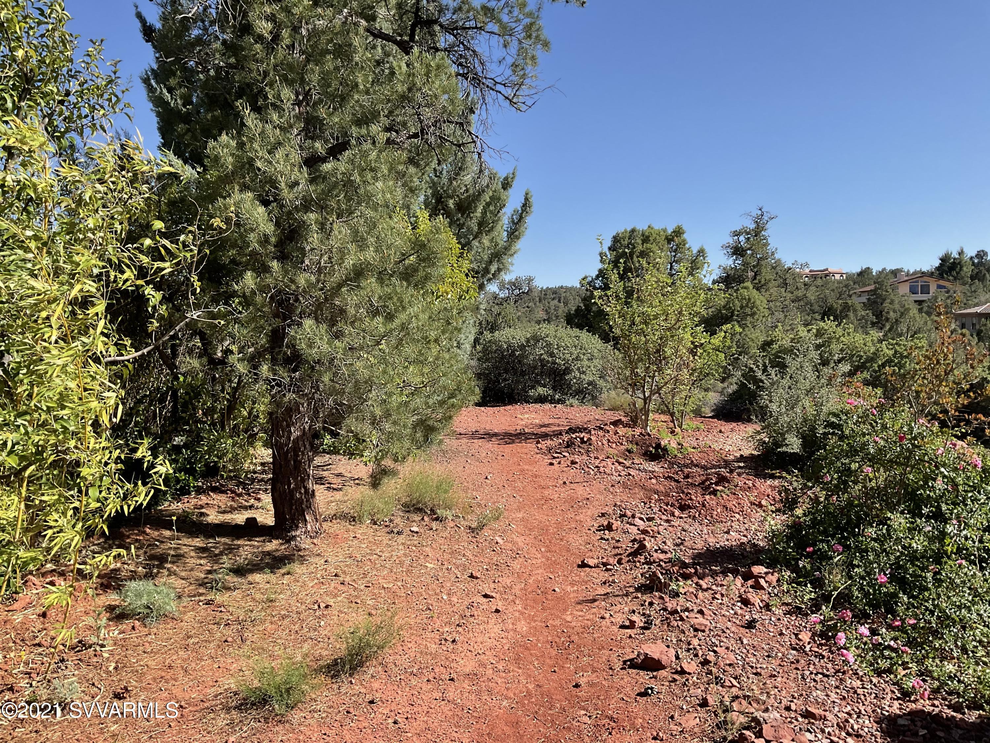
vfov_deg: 48.2
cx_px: 495
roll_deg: +1.0
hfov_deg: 61.7
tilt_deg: -0.9
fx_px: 829
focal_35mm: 29
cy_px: 372
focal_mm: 3
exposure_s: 1/1250
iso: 16
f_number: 1.8
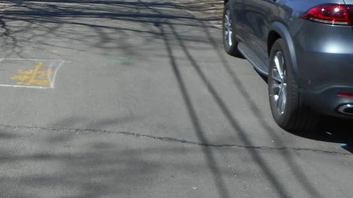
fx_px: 515
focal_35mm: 55
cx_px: 75
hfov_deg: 36.7
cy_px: -47
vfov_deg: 20.3
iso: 80
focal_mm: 4.5
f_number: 3.7
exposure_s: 1/640
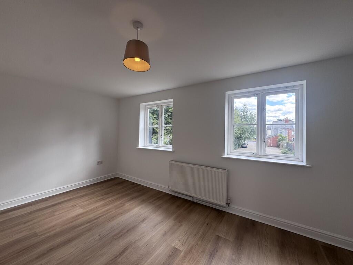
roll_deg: -0.4
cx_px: 176
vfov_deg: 85.7
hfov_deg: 102.1
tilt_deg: +0.6
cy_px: 132
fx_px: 143
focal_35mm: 14
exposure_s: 1/120
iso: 40
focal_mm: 2.22
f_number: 2.2
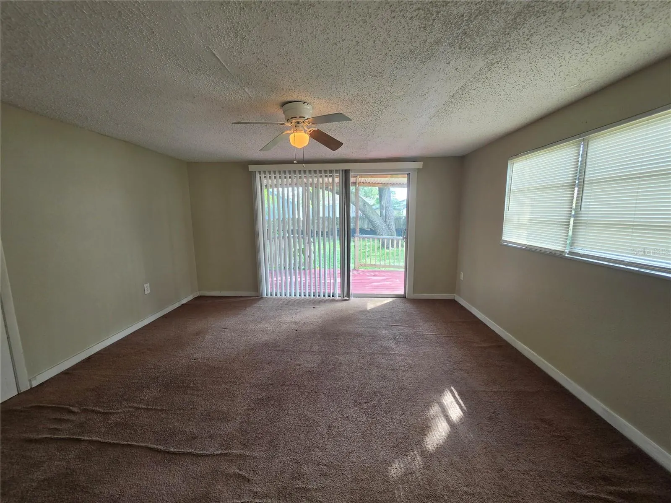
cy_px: 252
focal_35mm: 13
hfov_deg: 106.2
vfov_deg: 89.9
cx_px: 336
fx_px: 252
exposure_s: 1/120
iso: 125
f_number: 1.9
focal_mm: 2.2
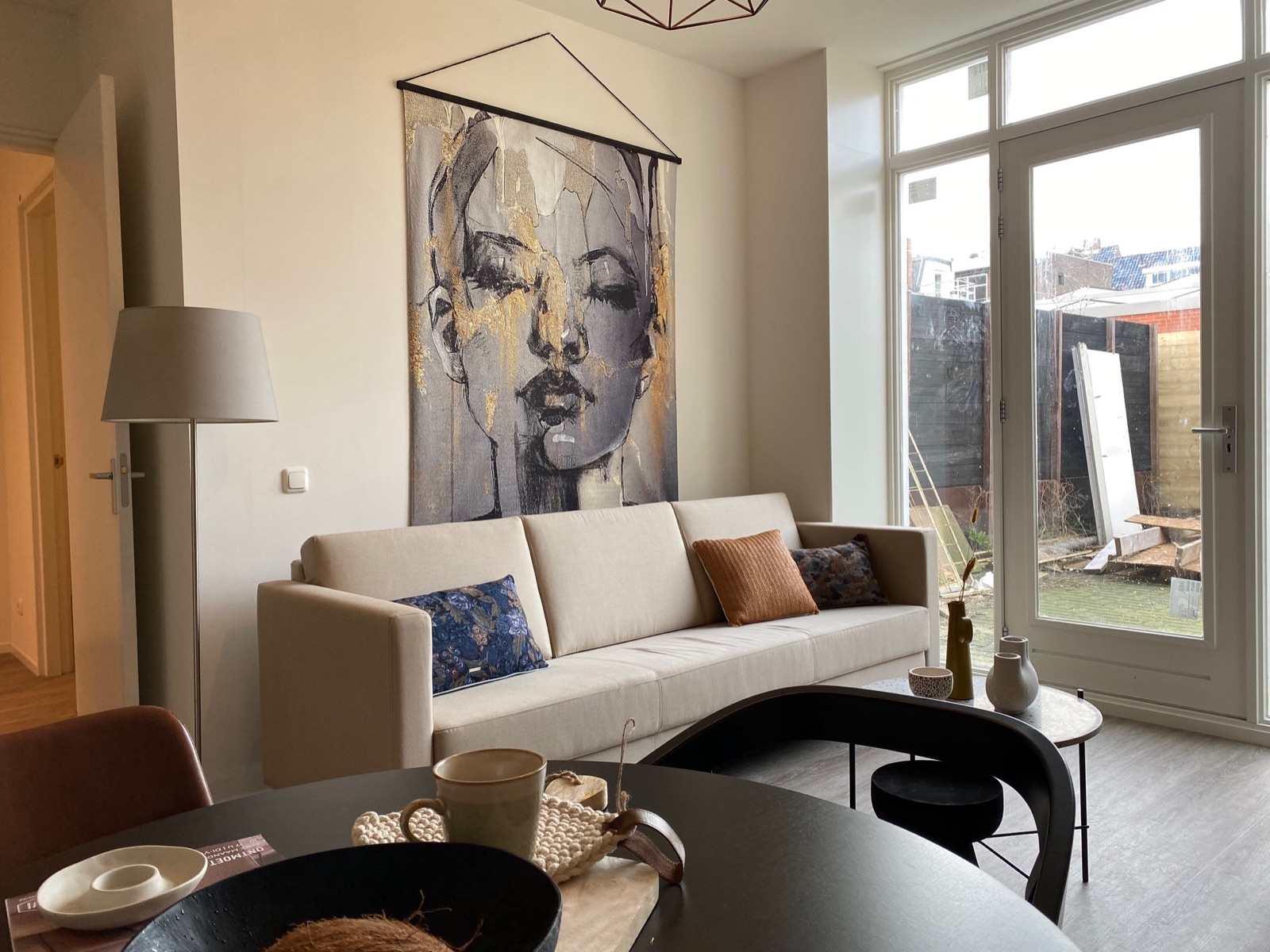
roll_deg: +1.3
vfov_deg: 53.1
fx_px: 954
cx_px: 635
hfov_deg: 67.3
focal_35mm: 26
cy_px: 476
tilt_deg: -2.4
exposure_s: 1/100
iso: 80
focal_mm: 4.25
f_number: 1.8
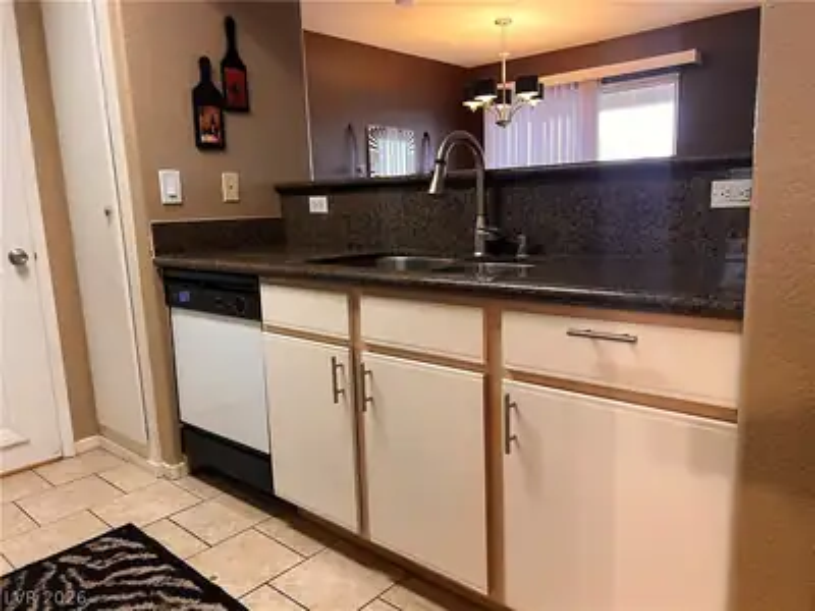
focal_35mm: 26
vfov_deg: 53.1
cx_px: 408
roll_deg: +2.1
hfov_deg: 67.3
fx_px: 612
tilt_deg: -9.4
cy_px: 306
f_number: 1.5
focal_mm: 5.7
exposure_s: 1/60
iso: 125
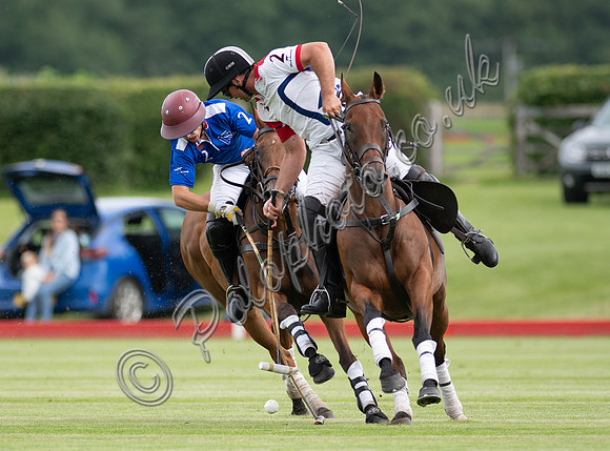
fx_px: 10758
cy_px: 262
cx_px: 220
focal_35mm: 614
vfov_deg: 2.4
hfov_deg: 3.2
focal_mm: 300
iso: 320
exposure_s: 1/1600
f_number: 2.8
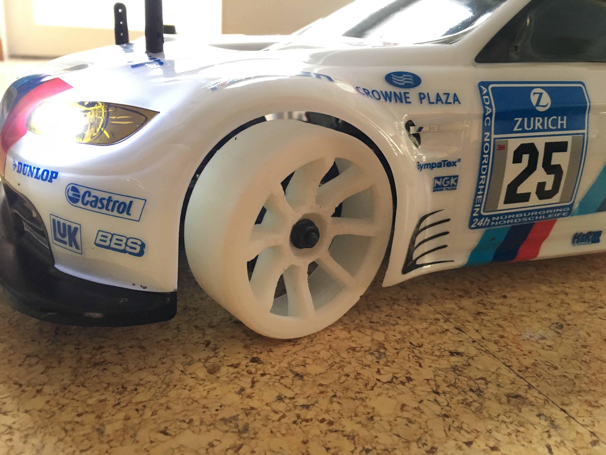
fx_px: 508
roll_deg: -2.9
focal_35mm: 29
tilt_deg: -18.6
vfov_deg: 48.2
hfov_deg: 61.7
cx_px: 303
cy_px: 228
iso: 250
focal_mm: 4.15
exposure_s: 1/33
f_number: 2.2
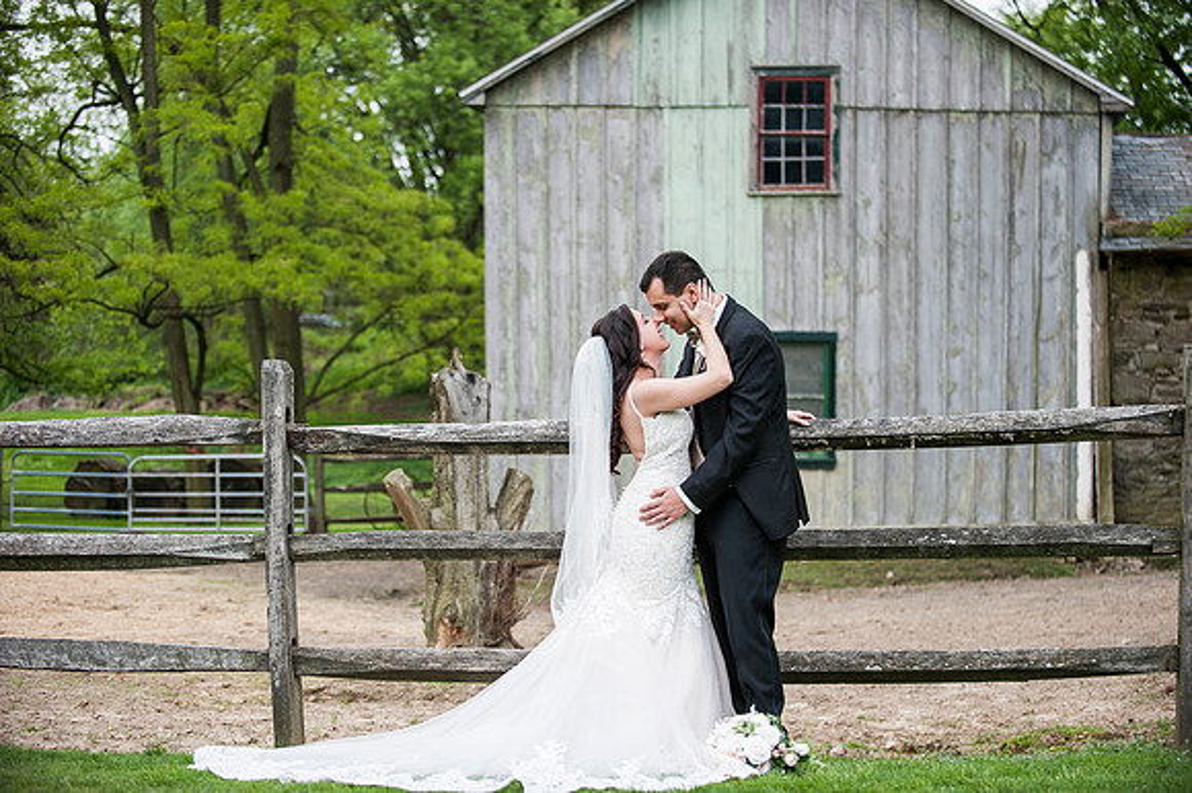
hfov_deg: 28.9
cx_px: 596
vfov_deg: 19.4
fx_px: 2316
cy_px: 396
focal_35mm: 70
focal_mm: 70
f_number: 2.8
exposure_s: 1/3200
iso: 800
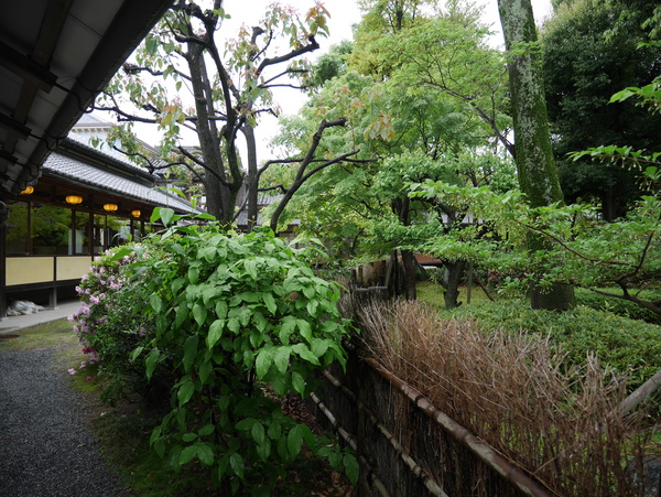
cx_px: 330
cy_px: 248
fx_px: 459
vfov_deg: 56.9
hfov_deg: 71.6
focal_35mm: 24
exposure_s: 1/125
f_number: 3.5
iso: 200
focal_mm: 12
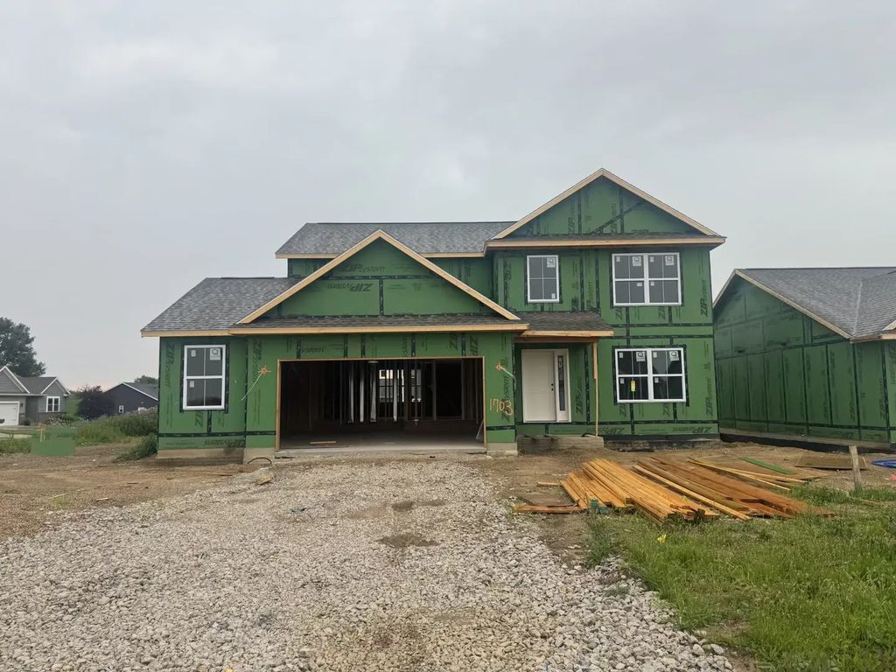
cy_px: 336
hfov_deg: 71.6
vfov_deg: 56.8
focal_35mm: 24
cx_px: 448
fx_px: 621
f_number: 1.78
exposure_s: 1/121
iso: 80
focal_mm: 6.76
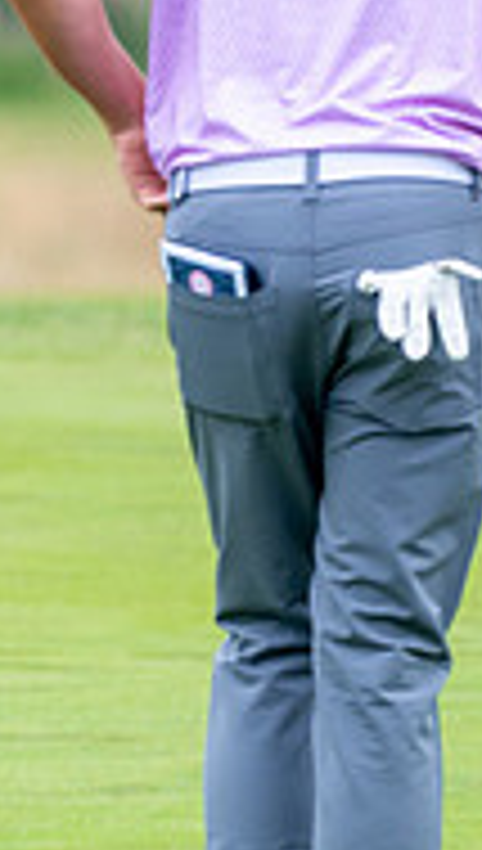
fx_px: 32604
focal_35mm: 1442
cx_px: -757
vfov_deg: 1.5
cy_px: 468
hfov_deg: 0.8
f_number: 5
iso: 250
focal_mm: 300
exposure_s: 1/400
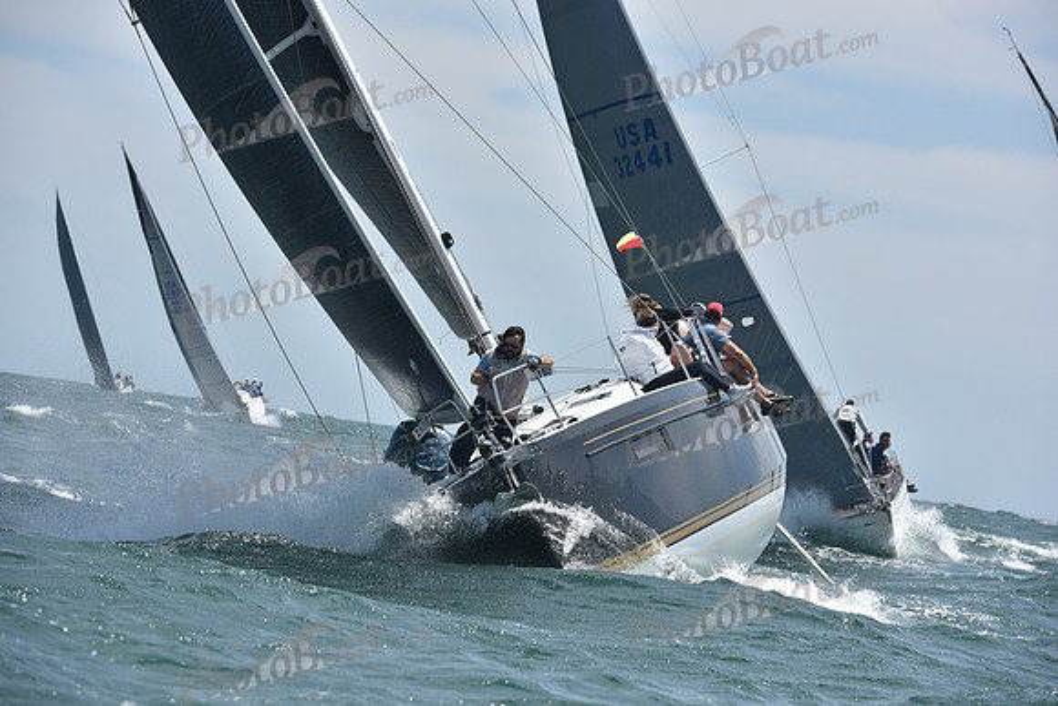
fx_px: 4556
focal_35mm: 155
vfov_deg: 8.9
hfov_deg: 13.2
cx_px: 529
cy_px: 353
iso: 250
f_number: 8
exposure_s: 1/1250
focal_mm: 155
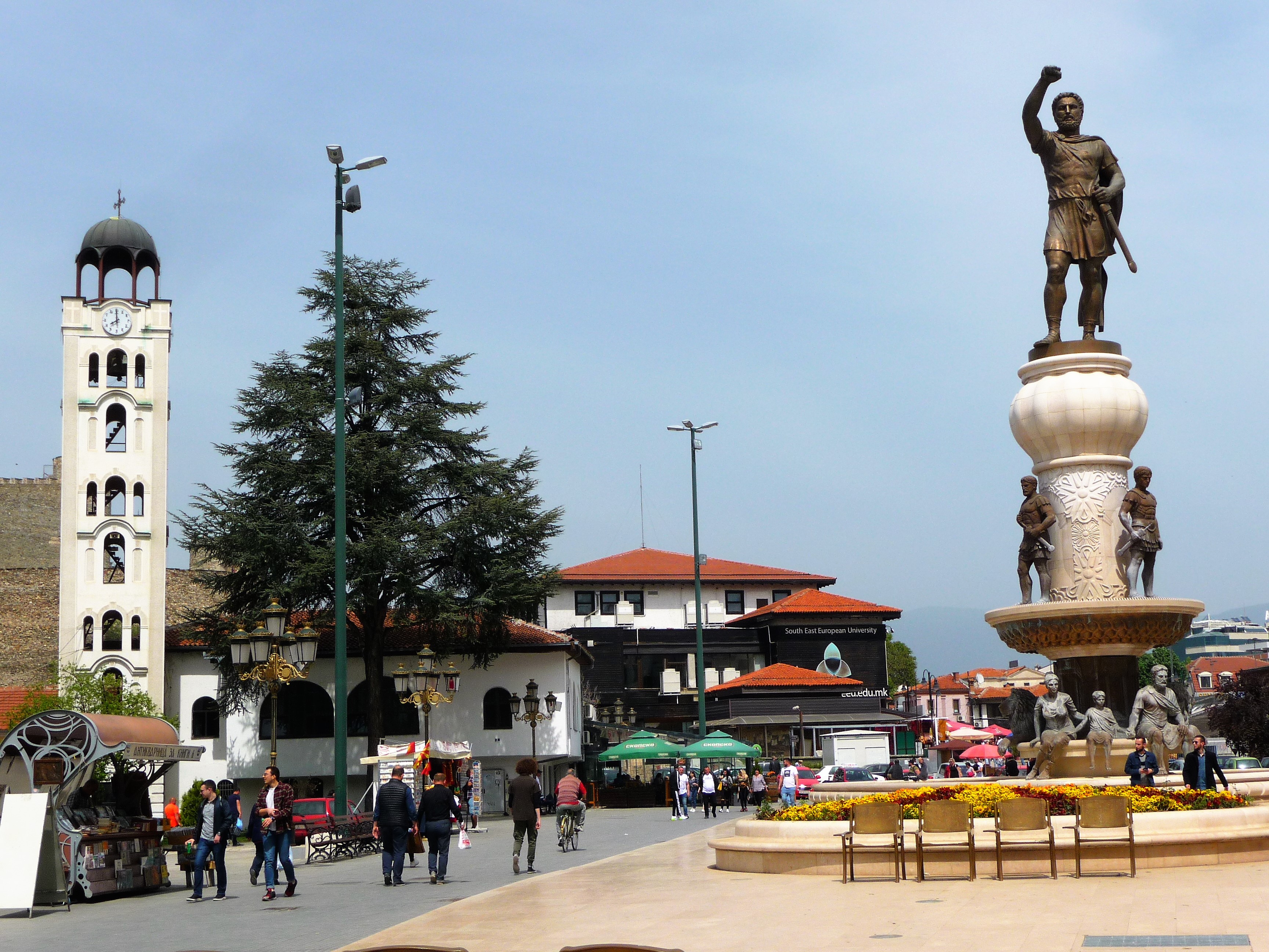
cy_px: 476
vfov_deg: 29.1
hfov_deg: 38.2
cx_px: 634
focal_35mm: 50
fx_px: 1833
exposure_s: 1/320
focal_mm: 8.5
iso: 100
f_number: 10
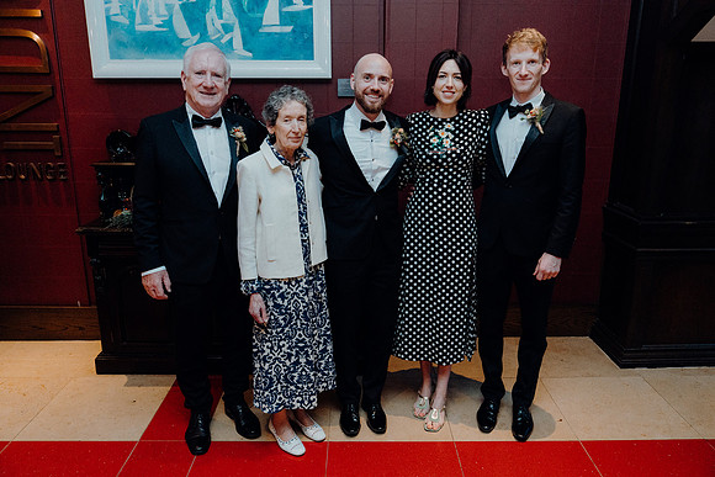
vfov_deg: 46.4
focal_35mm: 28
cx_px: 358
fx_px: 556
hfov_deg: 65.5
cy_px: 238
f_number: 3.5
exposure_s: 1/160
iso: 3200
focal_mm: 28
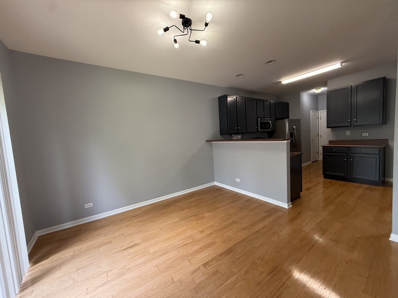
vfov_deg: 85.7
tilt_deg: -6.0
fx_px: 161
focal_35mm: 14
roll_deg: +4.4
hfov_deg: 102.1
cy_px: 149
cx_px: 199
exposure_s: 1/120
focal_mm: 2.22
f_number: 2.2
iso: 250
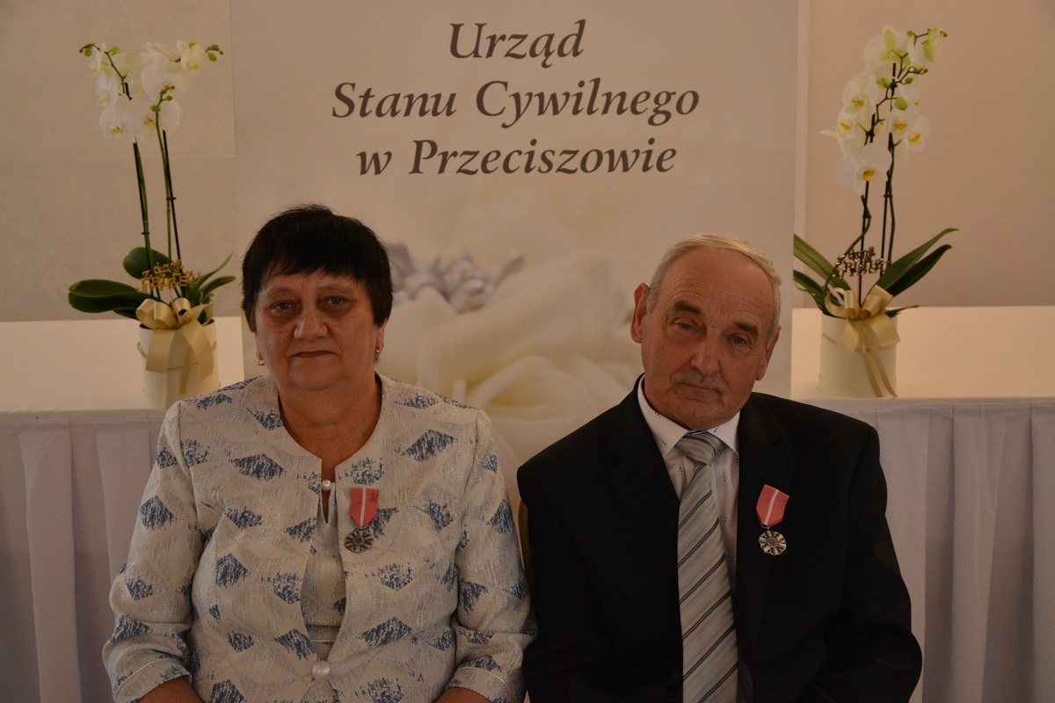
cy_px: 352
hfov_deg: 33.4
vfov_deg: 22.6
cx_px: 528
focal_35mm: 60
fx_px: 1758
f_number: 4.5
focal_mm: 40
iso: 1400
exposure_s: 1/60
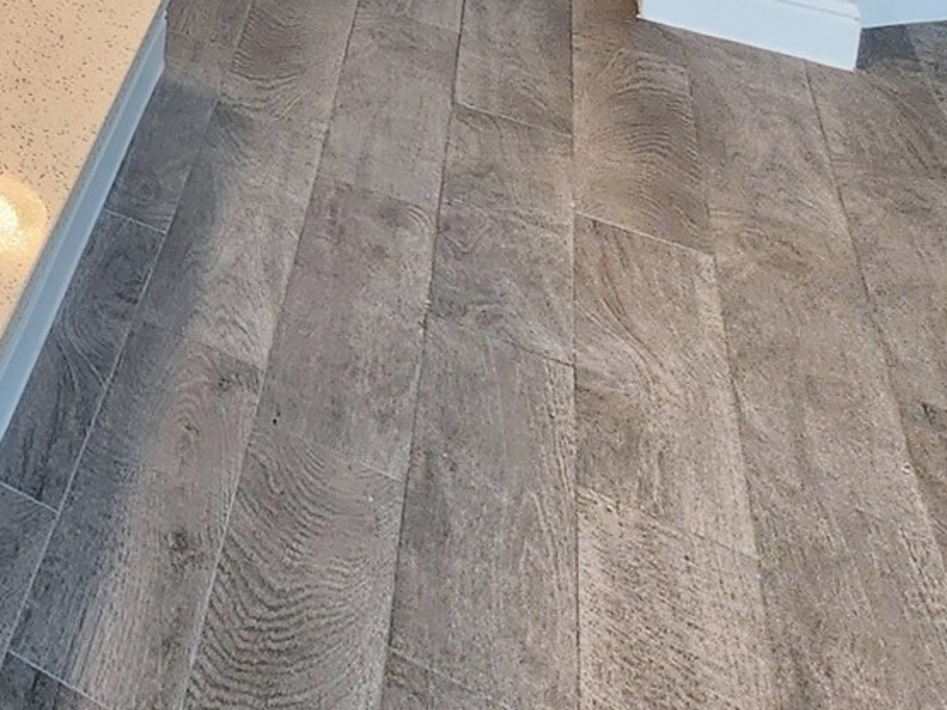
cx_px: -689
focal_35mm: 48
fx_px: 1313
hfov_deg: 23.6
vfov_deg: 20.9
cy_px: -567
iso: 100
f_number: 2.2
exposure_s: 1/60
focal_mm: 2.2
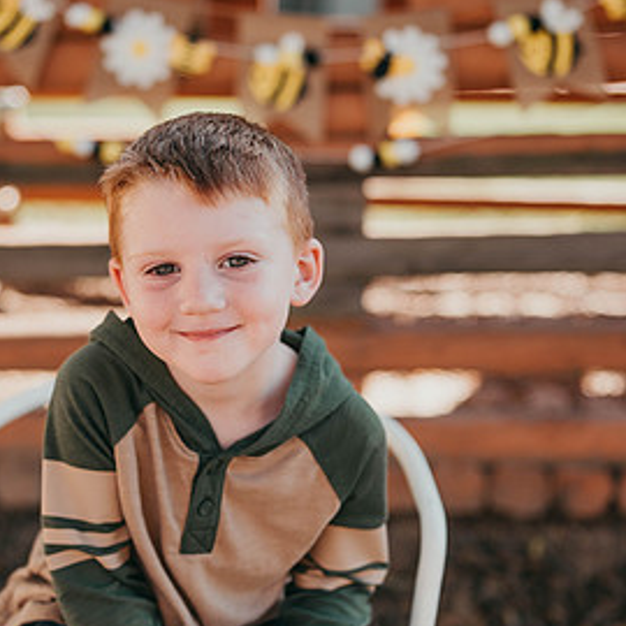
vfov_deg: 26.8
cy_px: 405
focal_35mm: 64
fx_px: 1309
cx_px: 241
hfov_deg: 26.8
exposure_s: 1/1600
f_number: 1.6
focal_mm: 35
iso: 64
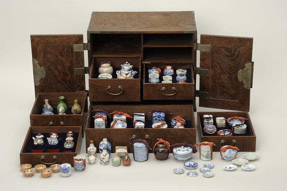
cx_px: 144
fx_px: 677
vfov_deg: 16.1
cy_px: 96
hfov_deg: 23.9
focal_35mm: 85
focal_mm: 85
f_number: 18
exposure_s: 1/200
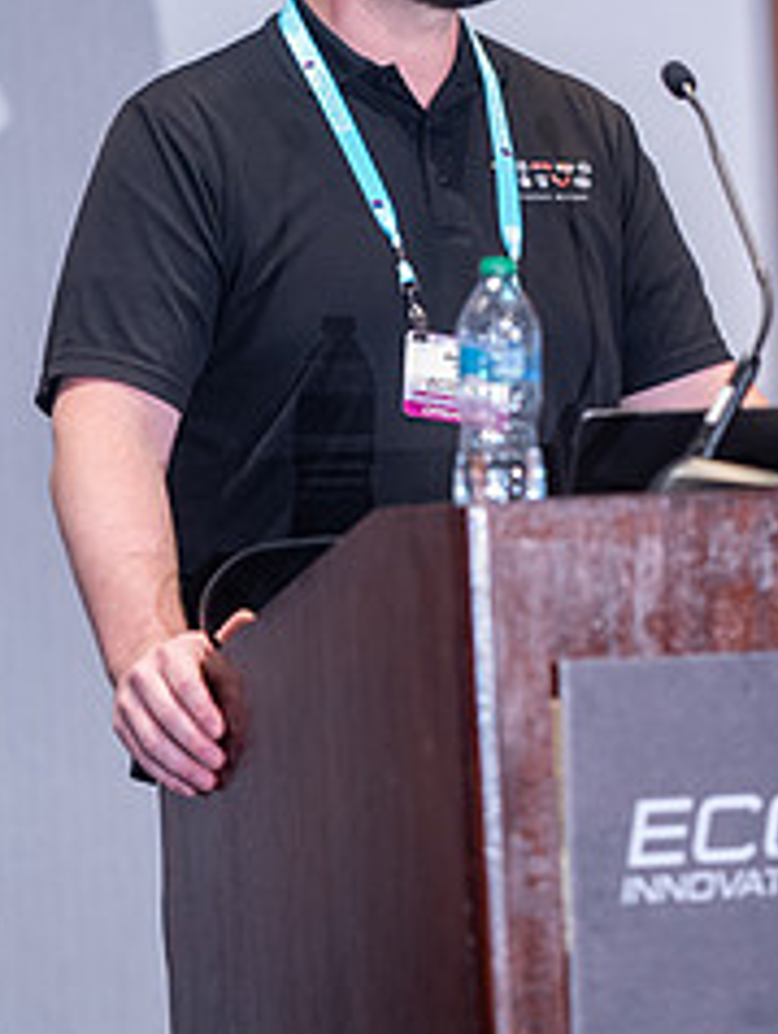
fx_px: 7329
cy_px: 400
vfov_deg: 8.1
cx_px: 522
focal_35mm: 245
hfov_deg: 6.1
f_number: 1.8
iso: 1600
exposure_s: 1/200
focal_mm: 135
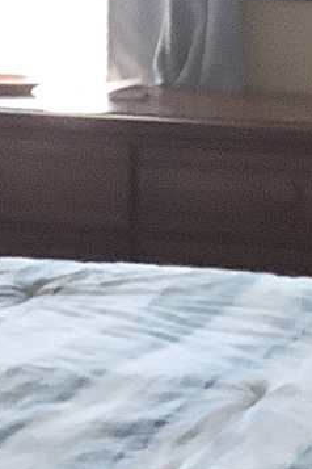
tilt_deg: -7.9
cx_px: -51
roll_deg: +0.7
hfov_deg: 6.6
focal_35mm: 208
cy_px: 127
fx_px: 2704
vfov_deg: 9.9
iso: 200
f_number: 2.4
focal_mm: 3.3
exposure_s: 1/60
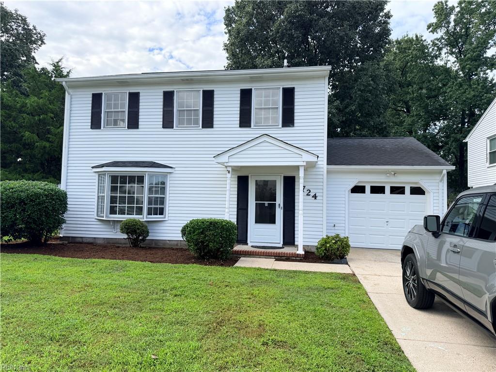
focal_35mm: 24
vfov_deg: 56.8
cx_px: 248
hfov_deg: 71.6
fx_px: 344
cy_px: 186
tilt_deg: +1.6
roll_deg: -2.2
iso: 100
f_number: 1.78
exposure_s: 1/2299
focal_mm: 6.76
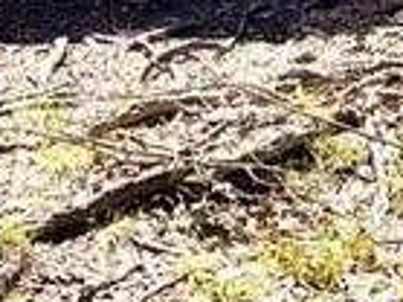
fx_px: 2233
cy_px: -125
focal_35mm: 192
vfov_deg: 7.6
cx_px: 655
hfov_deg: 9.9
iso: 50
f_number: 1.6
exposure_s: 1/1477
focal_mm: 5.96
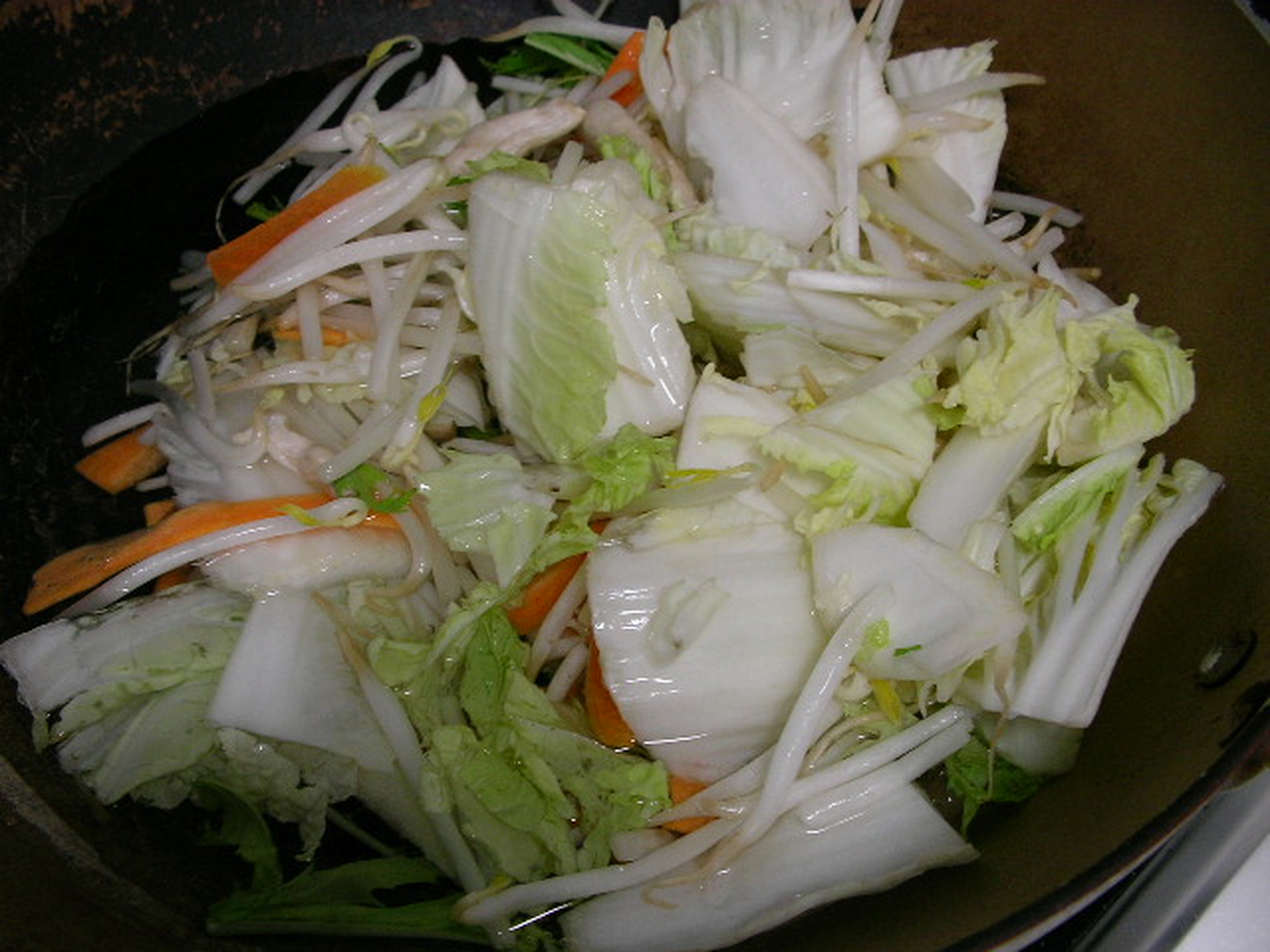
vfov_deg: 37.7
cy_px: 476
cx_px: 635
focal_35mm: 38
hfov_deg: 49.0
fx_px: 1394
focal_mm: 5.8
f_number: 3.5
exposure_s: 1/19.1
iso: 100
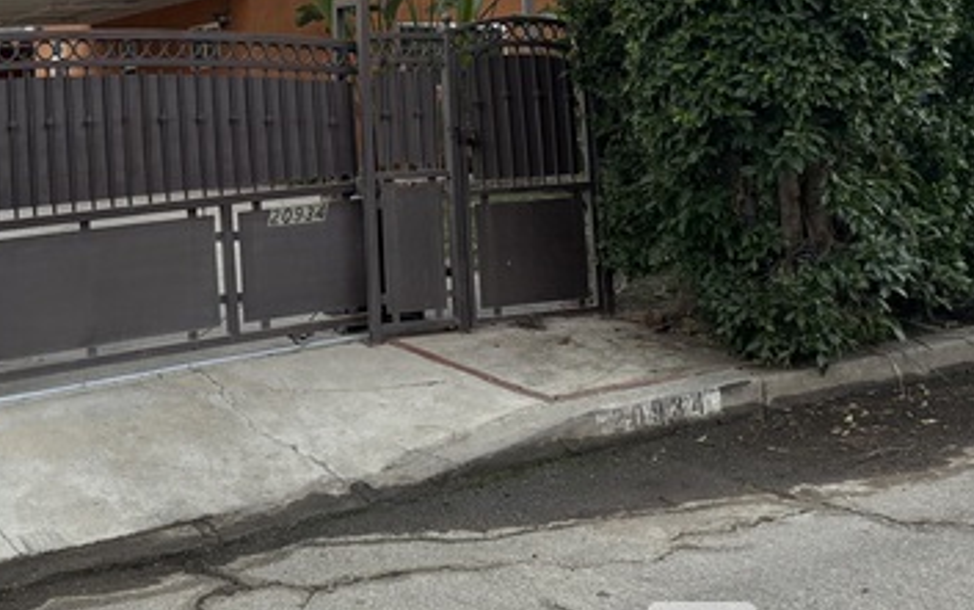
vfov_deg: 25.7
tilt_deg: +5.2
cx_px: 172
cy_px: 22
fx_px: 1275
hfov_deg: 39.9
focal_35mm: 48
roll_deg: +2.0
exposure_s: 1/87
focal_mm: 6.76
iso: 200
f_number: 1.78
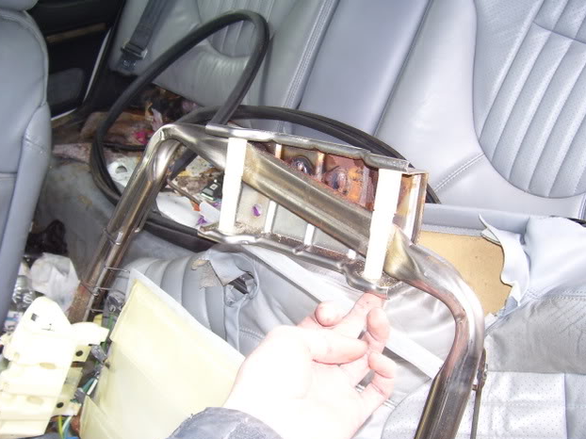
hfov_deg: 52.6
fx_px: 592
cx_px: 288
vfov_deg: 40.7
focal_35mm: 35
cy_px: 219
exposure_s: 1/60
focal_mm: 5.6
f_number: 2.7
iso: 80
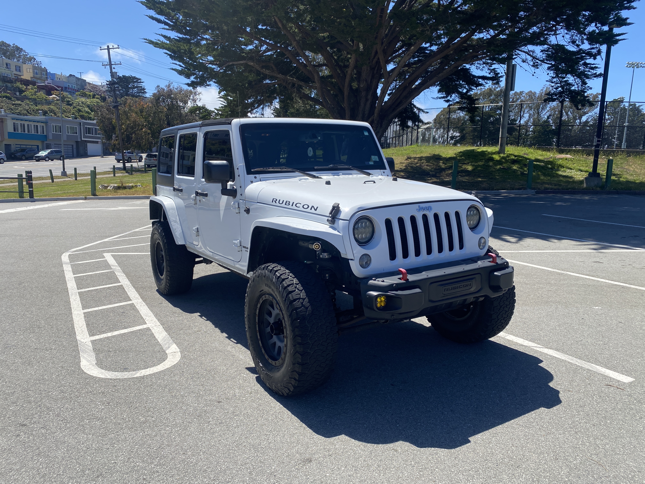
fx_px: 484
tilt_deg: -9.1
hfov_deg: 67.3
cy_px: 242
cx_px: 322
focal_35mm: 26
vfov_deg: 53.1
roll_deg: -1.6
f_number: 1.8
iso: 32
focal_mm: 4.25
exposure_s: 1/2358
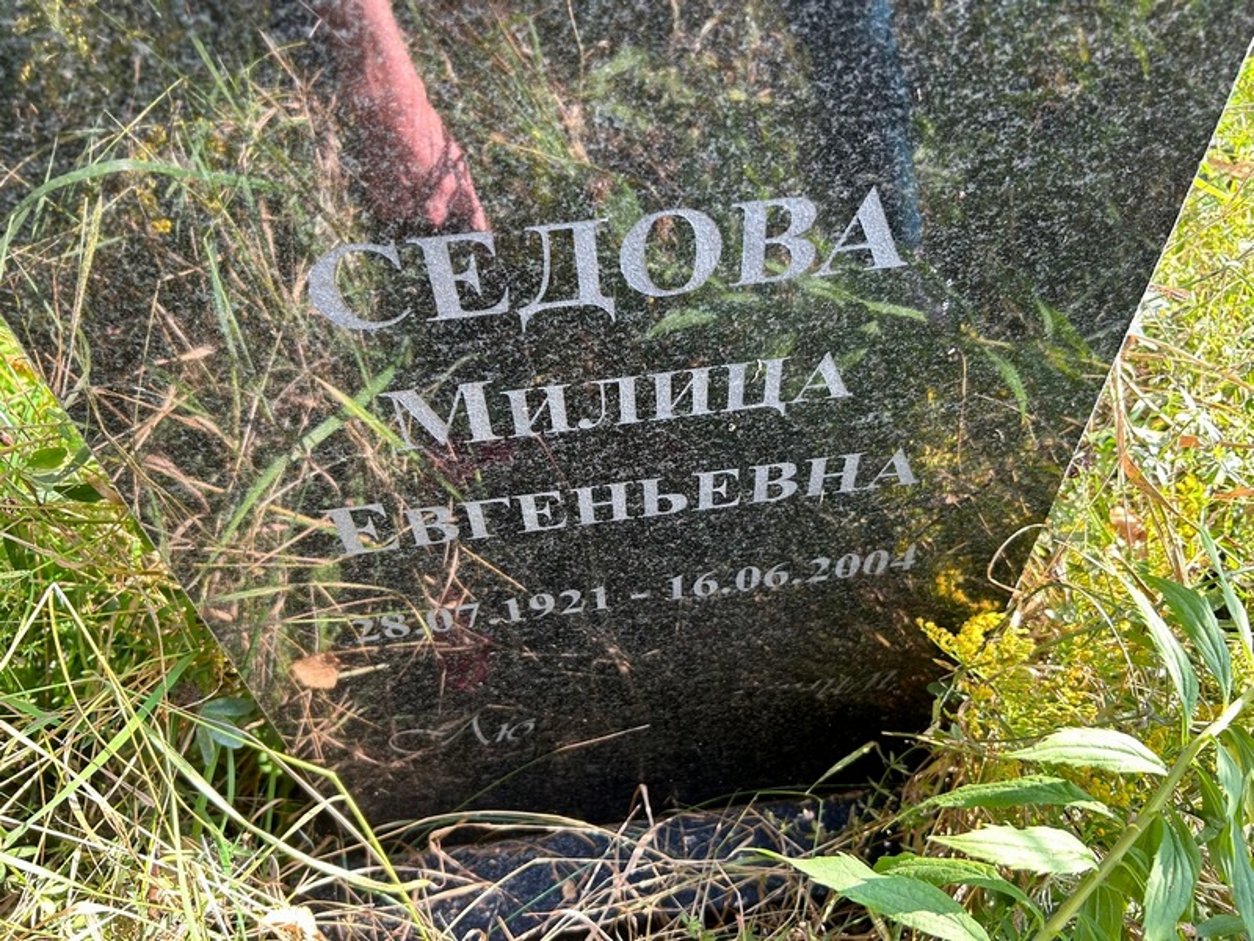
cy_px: 470
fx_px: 942
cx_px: 627
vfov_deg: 53.1
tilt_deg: -49.6
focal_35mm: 26
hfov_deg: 67.3
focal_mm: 5.7
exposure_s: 1/171
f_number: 1.5
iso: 50
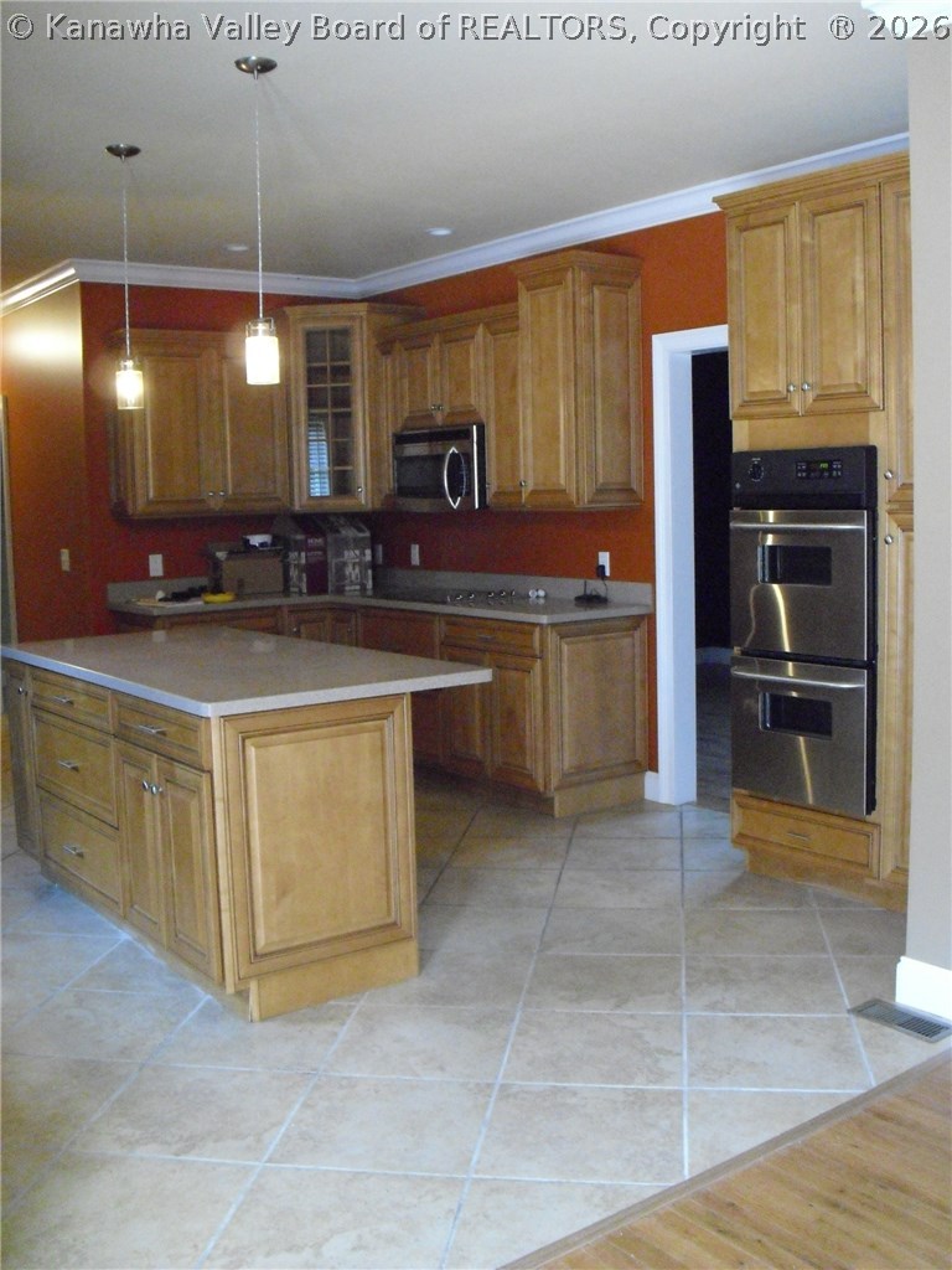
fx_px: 1320
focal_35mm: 36
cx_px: 476
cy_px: 635
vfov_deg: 51.4
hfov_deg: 39.7
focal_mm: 6.3
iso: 800
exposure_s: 1/60
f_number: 3.1
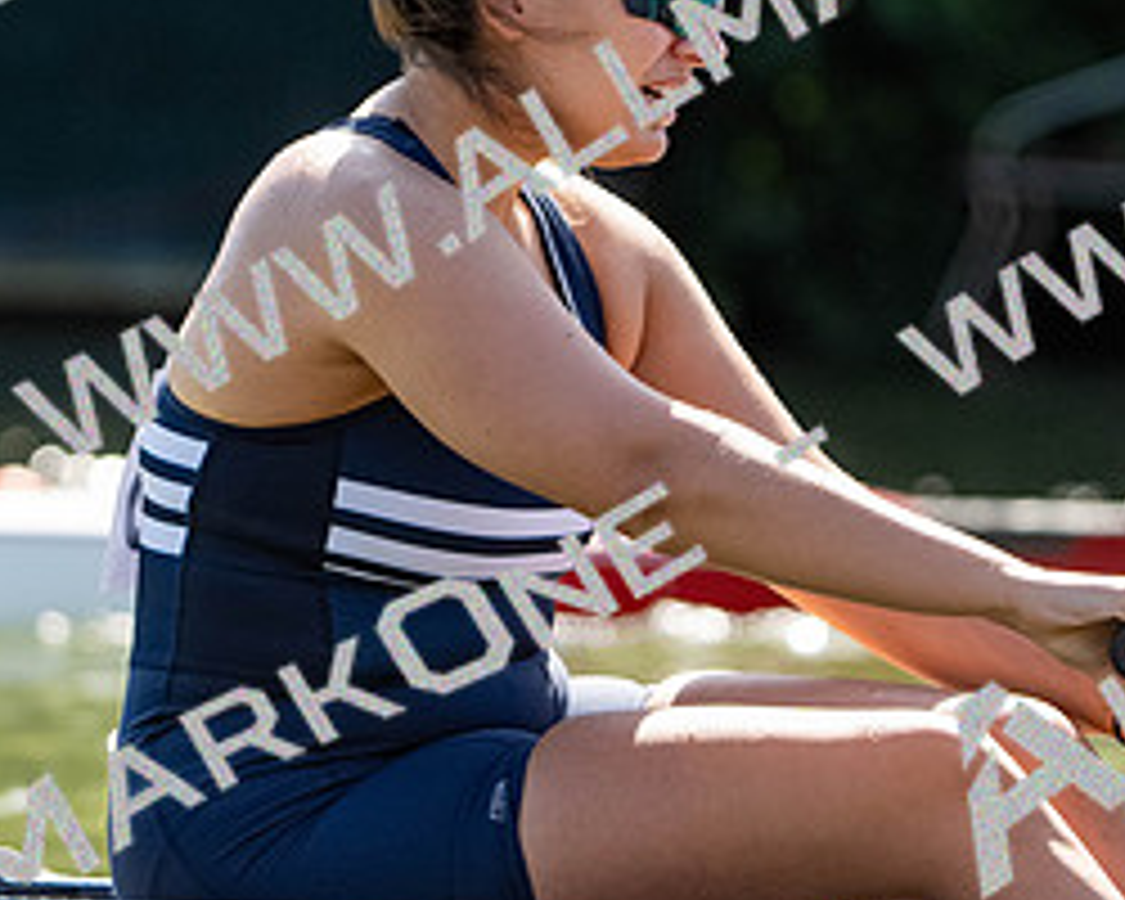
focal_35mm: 650
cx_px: 572
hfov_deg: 3.0
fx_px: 21642
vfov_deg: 2.4
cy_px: 470
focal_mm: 298
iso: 1250
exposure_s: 1/2000
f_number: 5.6
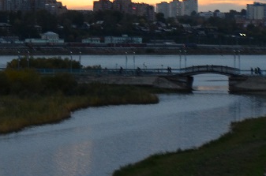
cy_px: -14
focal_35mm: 171
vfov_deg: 7.9
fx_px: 1261
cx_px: -13
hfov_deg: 11.9
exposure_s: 1/20
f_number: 8
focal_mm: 24
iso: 400
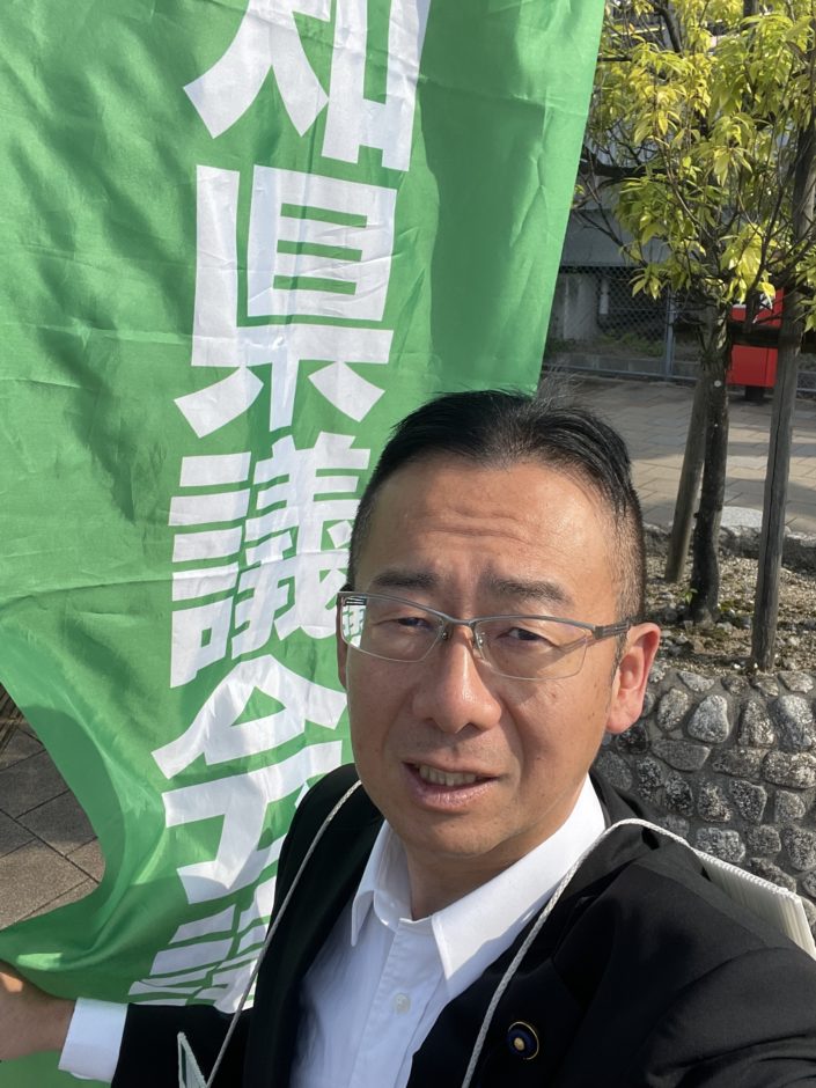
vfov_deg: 60.0
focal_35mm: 30
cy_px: 544
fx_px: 943
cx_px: 408
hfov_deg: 46.8
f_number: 2.2
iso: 25
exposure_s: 1/806
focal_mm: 2.71
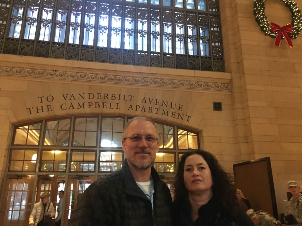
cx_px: 151
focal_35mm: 29
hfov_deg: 61.7
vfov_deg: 48.2
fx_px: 253
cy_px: 113
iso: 400
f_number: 2.2
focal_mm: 4.15
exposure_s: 1/15
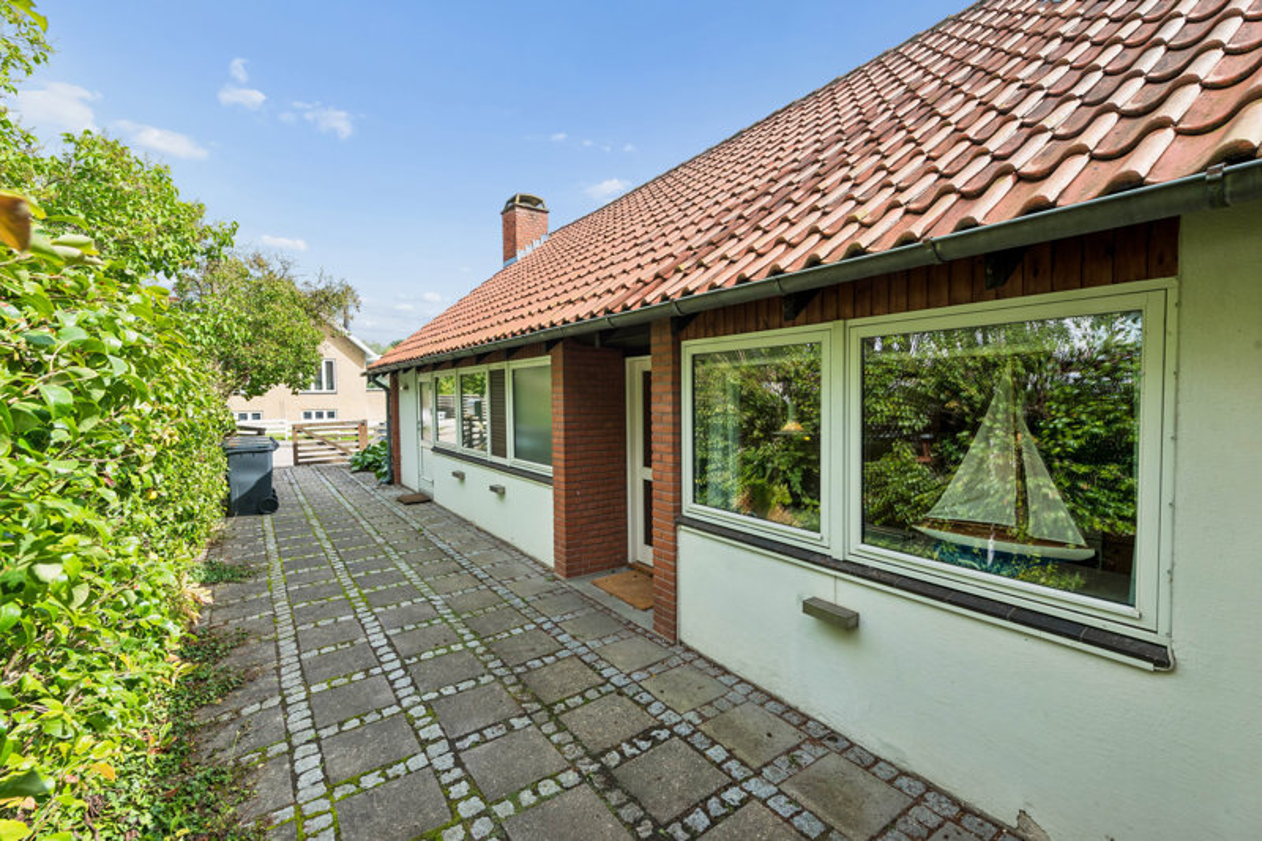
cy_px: 420
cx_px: 631
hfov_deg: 96.7
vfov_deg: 73.7
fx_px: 561
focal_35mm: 16
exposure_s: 1/200
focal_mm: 16
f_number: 10
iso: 250
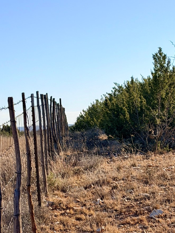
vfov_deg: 17.7
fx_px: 749
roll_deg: +0.8
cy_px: 138
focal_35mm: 111
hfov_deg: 13.3
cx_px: 106
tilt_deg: +0.7
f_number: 1.78
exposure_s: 1/6024
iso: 64
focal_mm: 6.76
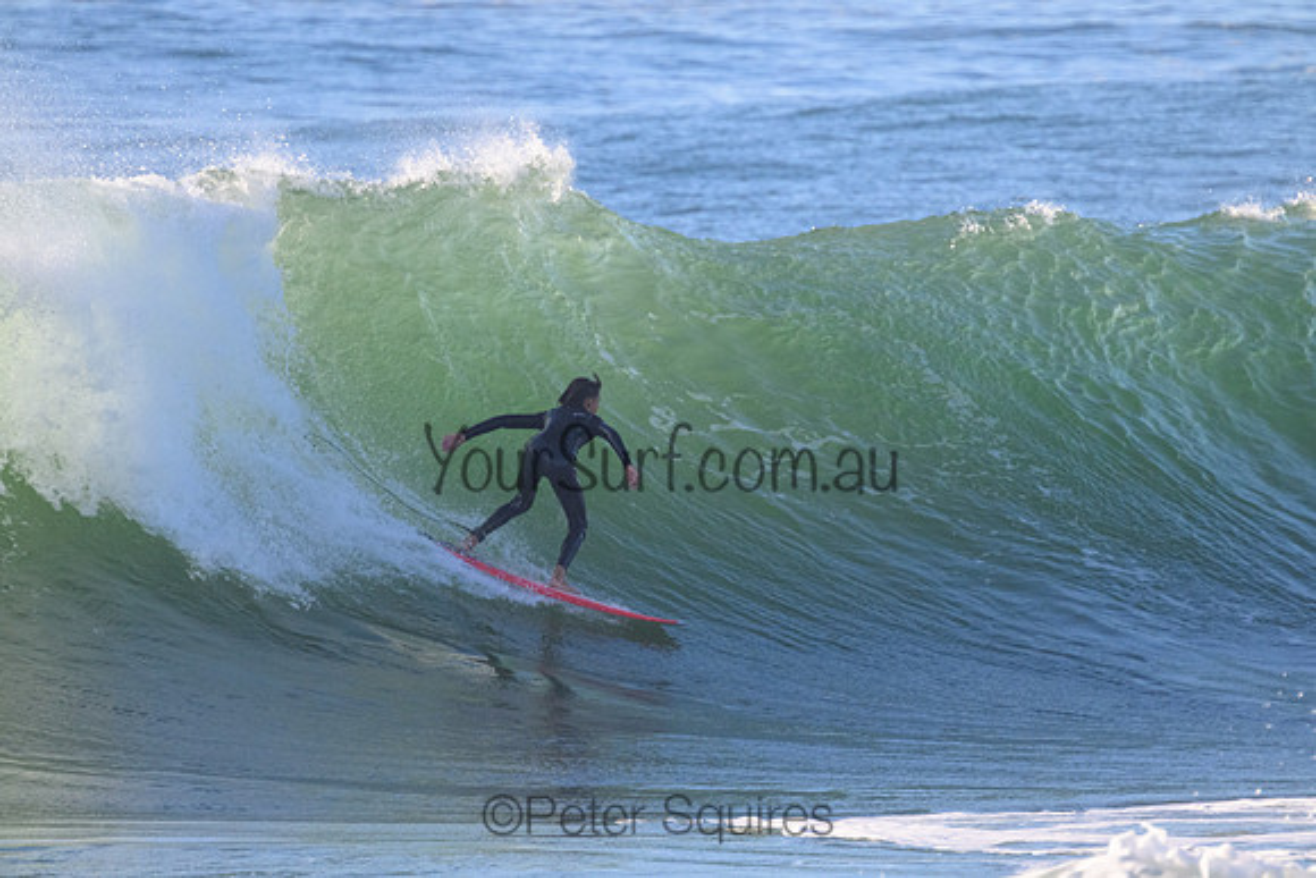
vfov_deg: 1.7
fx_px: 29250
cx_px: 658
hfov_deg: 2.6
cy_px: 439
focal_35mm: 800
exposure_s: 1/2000
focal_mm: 800
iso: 4000
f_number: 11
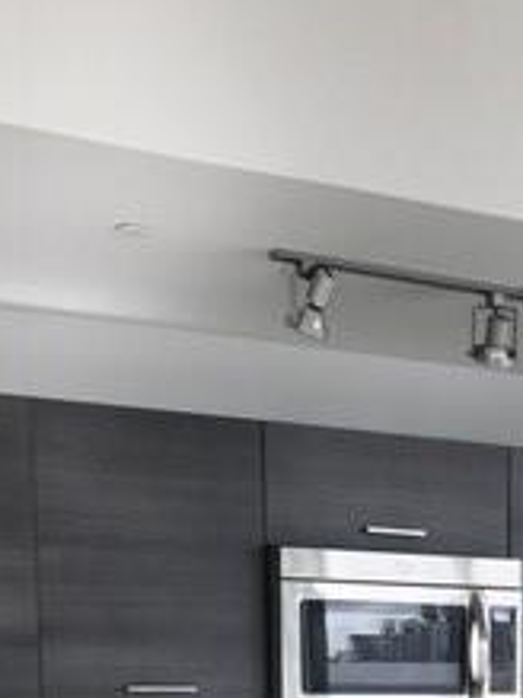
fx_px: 1653
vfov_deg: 21.7
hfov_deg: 17.8
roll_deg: +2.4
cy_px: 889
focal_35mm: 82
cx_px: 421
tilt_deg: -4.8
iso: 20
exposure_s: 1/127
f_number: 1.8
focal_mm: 3.99
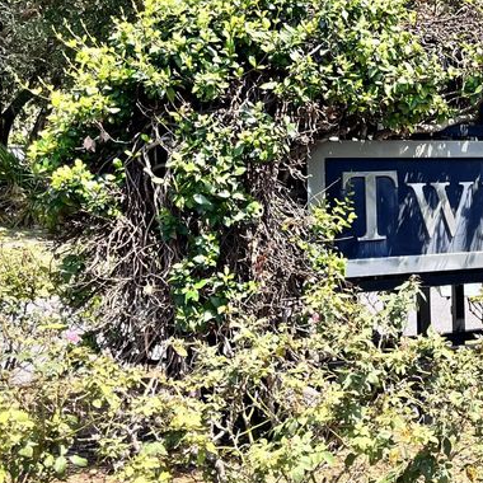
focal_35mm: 62
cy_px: 235
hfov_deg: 25.4
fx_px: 979
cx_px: 552
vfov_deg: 27.7
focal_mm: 5.1
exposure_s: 1/1389
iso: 50
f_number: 1.6
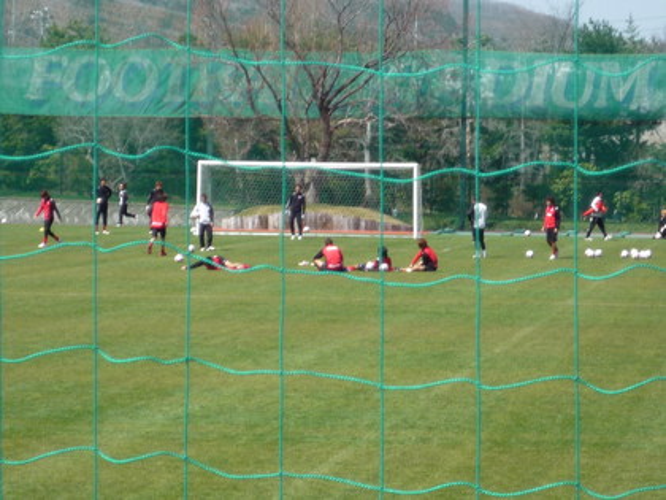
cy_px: 250
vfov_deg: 8.2
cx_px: 333
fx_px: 3463
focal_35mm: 180
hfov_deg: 11.0
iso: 100
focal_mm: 17.6
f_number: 5.6
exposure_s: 1/250
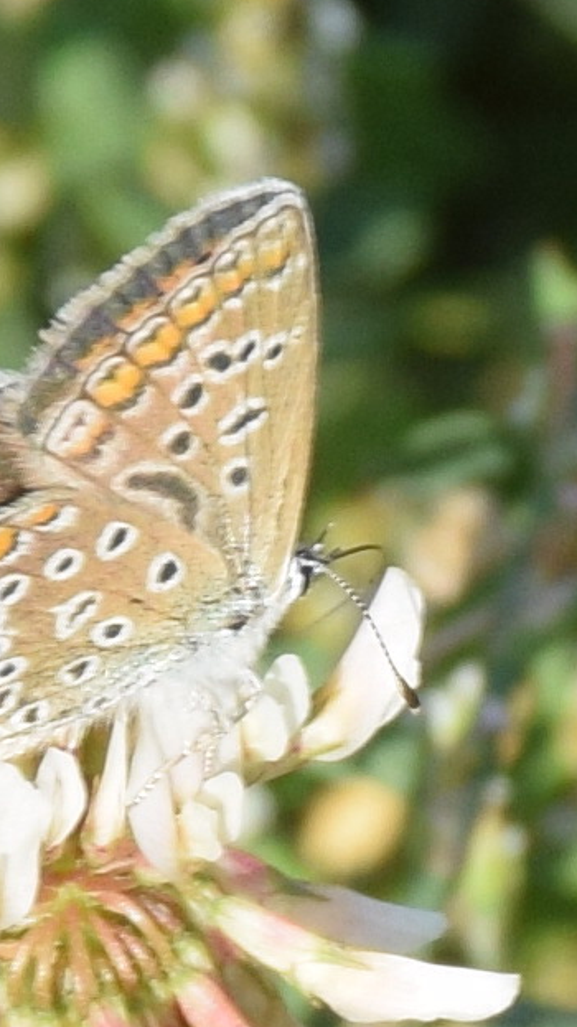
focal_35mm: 339
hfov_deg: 3.6
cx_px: 196
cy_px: 503
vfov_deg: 6.4
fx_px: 9229
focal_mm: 140
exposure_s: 1/320
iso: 320
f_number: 10
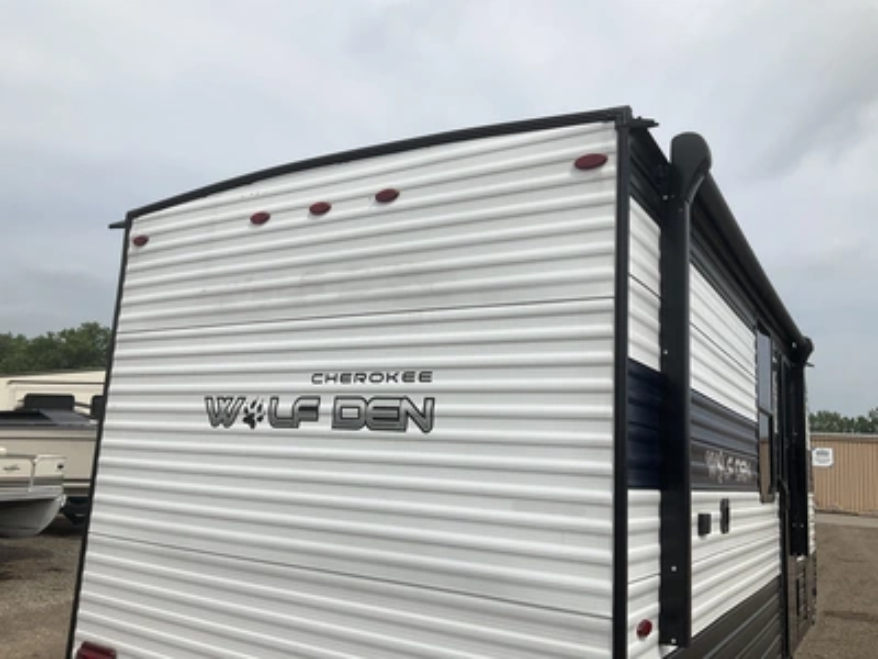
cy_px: 330
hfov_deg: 61.7
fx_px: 736
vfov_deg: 48.2
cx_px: 439
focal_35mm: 29
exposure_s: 1/4065
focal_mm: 3
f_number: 1.8
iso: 25
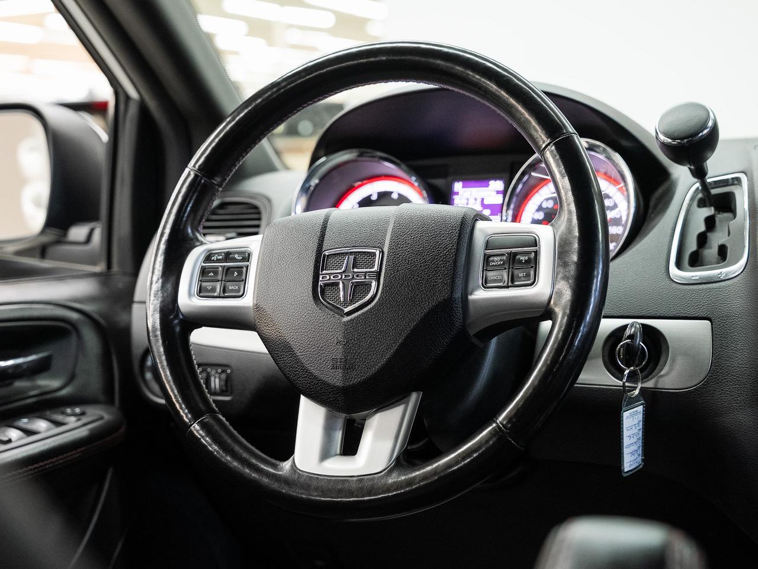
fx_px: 1160
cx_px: 366
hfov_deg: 36.2
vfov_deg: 27.5
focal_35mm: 53
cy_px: 278
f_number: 4
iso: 1250
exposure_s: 1/40
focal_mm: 46.5
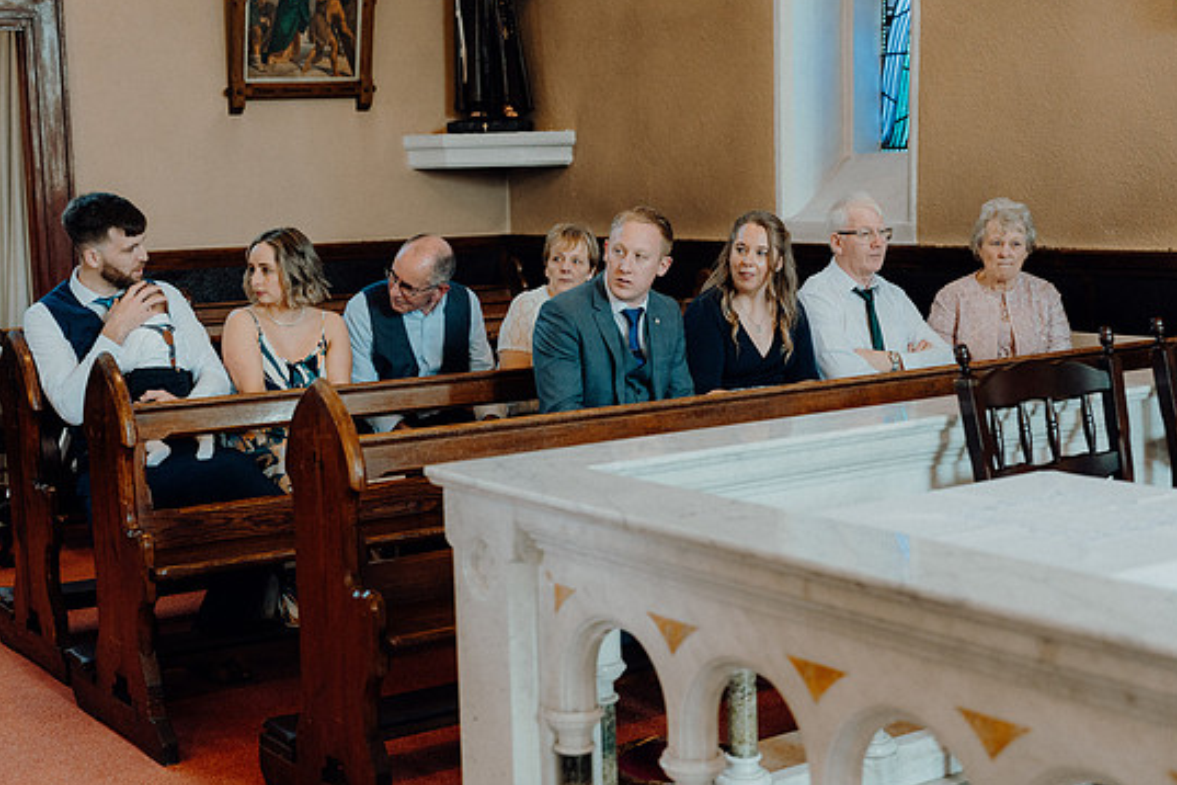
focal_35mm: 54
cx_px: 563
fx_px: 1765
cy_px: 411
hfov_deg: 36.9
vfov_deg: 25.1
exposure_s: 1/200
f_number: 3.2
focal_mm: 50
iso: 2500
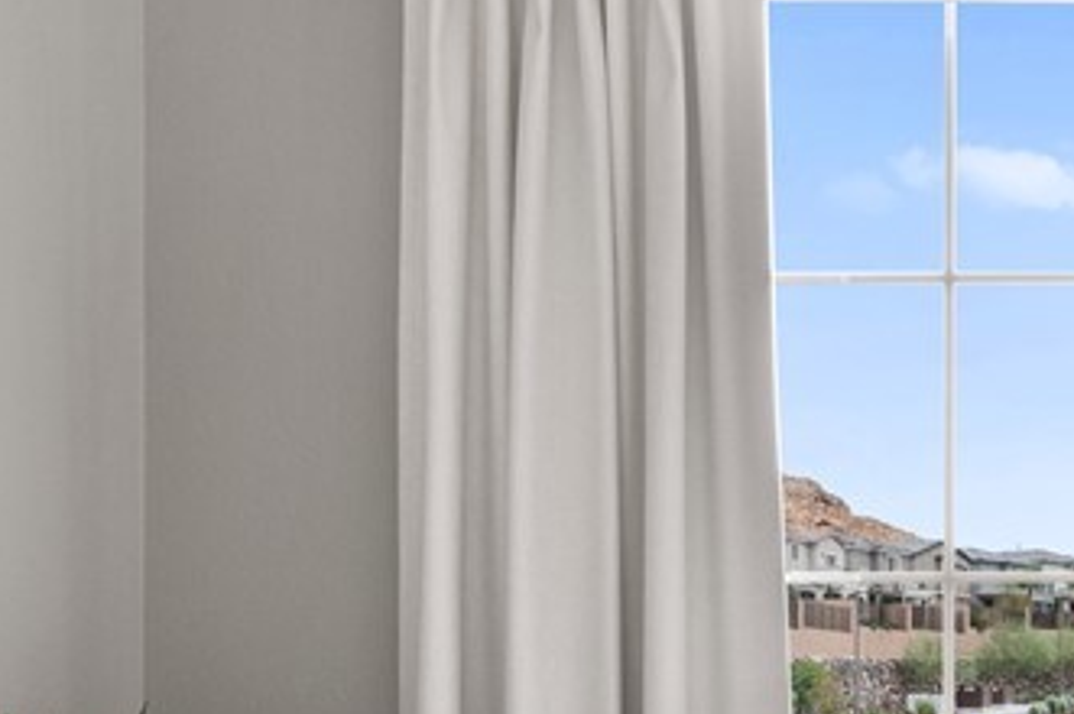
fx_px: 2056
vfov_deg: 19.1
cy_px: 733
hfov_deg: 26.6
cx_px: 1227
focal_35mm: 69
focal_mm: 21
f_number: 8
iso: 400
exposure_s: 1/30
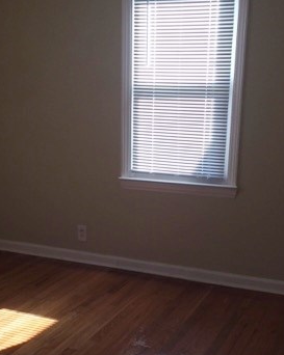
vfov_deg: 34.9
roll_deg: +1.4
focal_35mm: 53
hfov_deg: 28.5
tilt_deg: -17.1
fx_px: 558
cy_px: 248
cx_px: 112
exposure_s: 1/66
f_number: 2.2
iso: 32
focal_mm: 4.15
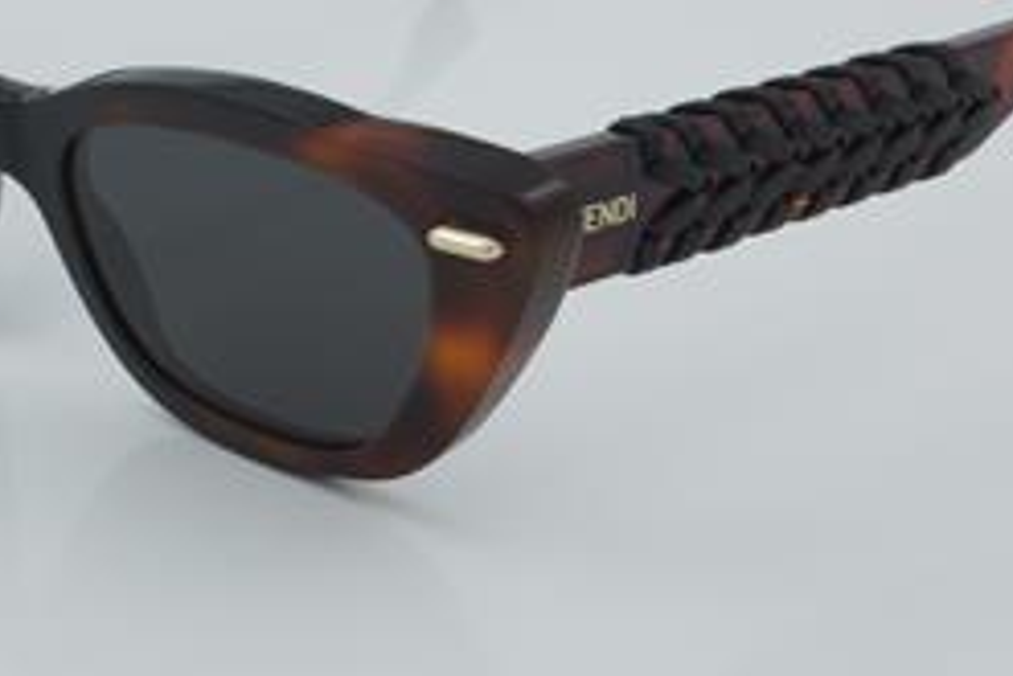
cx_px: 422
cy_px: 147
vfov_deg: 14.1
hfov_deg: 21.0
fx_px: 2731
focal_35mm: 97
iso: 100
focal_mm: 40
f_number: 32
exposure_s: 1/4
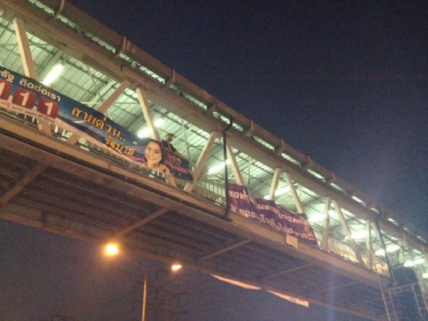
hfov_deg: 52.6
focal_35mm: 35
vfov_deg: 40.7
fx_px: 433
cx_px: 214
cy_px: 160
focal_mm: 4.28
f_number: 2.4
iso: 640
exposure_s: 1/17
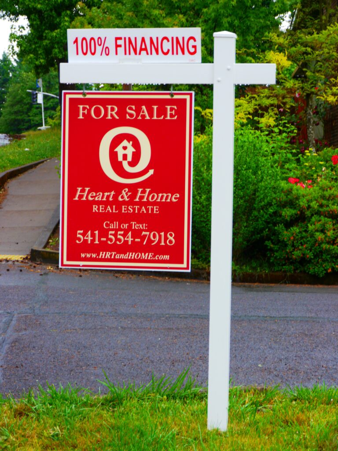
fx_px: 1068
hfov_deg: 18.0
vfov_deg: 23.8
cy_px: 226
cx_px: 169
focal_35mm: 82
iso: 160
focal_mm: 41
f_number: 5.3
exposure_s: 1/125
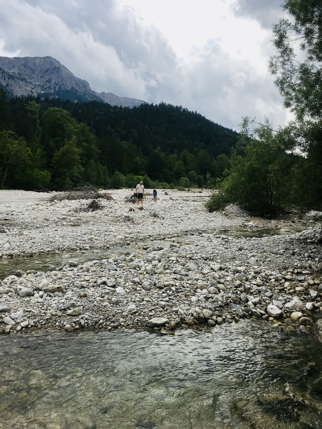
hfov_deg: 48.2
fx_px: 360
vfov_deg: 61.7
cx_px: 161
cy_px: 214
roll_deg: -1.1
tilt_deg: -2.2
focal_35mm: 29
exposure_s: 1/1399
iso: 25
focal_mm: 4.15
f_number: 2.2
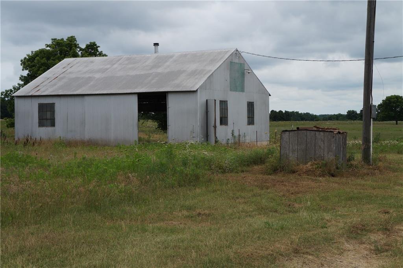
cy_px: 134
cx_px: 202
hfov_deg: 33.4
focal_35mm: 60
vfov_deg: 22.6
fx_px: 671
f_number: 11
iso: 100
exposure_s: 1/160
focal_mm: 40
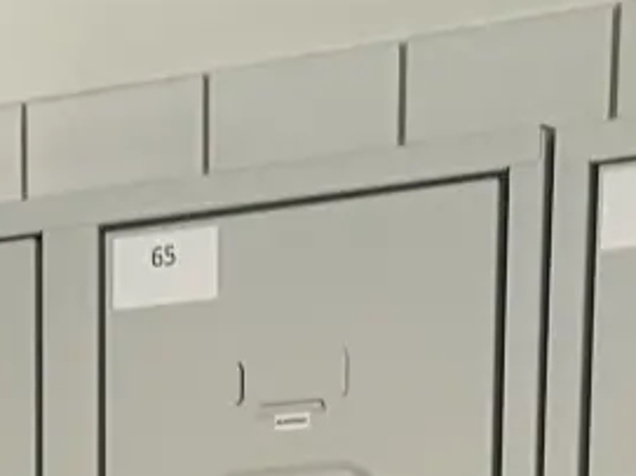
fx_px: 3379
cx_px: -476
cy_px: 1487
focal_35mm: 184
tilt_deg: -9.2
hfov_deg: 10.2
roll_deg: +1.7
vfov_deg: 7.1
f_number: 1.6
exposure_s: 1/50
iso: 100
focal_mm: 5.96
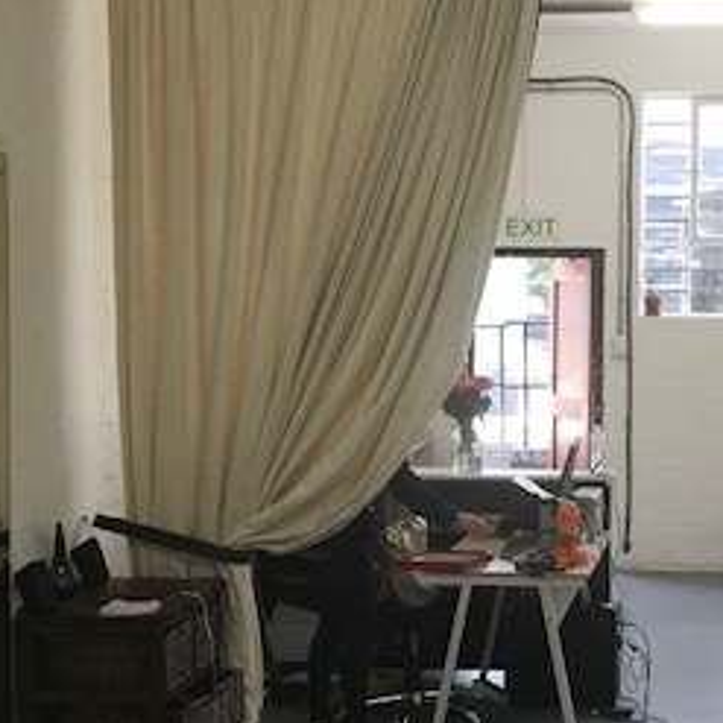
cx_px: 588
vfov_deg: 26.9
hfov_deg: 26.3
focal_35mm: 64
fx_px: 1512
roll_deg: -0.9
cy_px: 410
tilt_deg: -3.2
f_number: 1.8
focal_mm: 3.99
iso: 25
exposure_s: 1/33
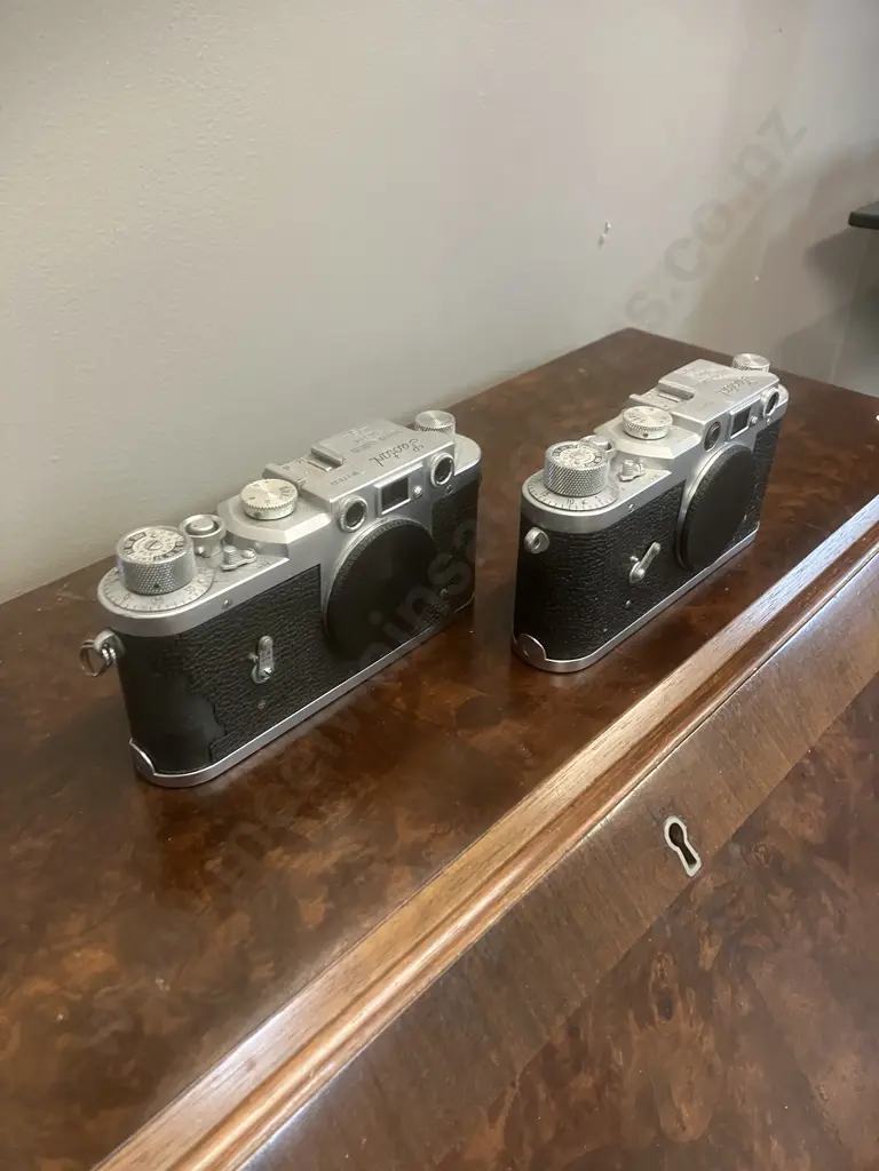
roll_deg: +0.4
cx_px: 440
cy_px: 586
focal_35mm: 28
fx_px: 948
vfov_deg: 63.4
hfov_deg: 49.7
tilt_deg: -32.5
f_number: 1.8
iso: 250
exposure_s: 1/33
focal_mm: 3.99
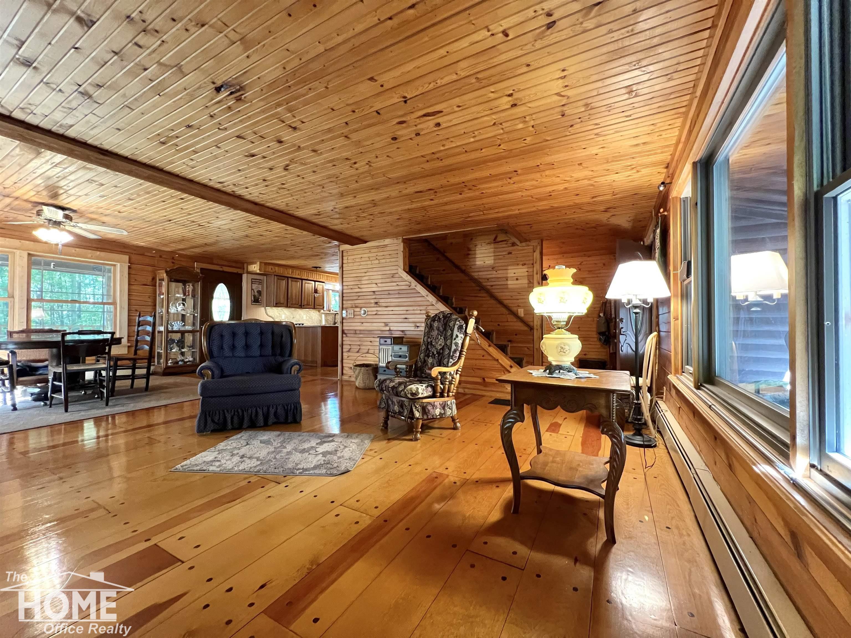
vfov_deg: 89.9
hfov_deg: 106.2
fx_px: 320
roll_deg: -0.1
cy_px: 319
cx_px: 426
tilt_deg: -0.1
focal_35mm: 13
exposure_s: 1/40
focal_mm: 1.57
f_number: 1.8
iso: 640
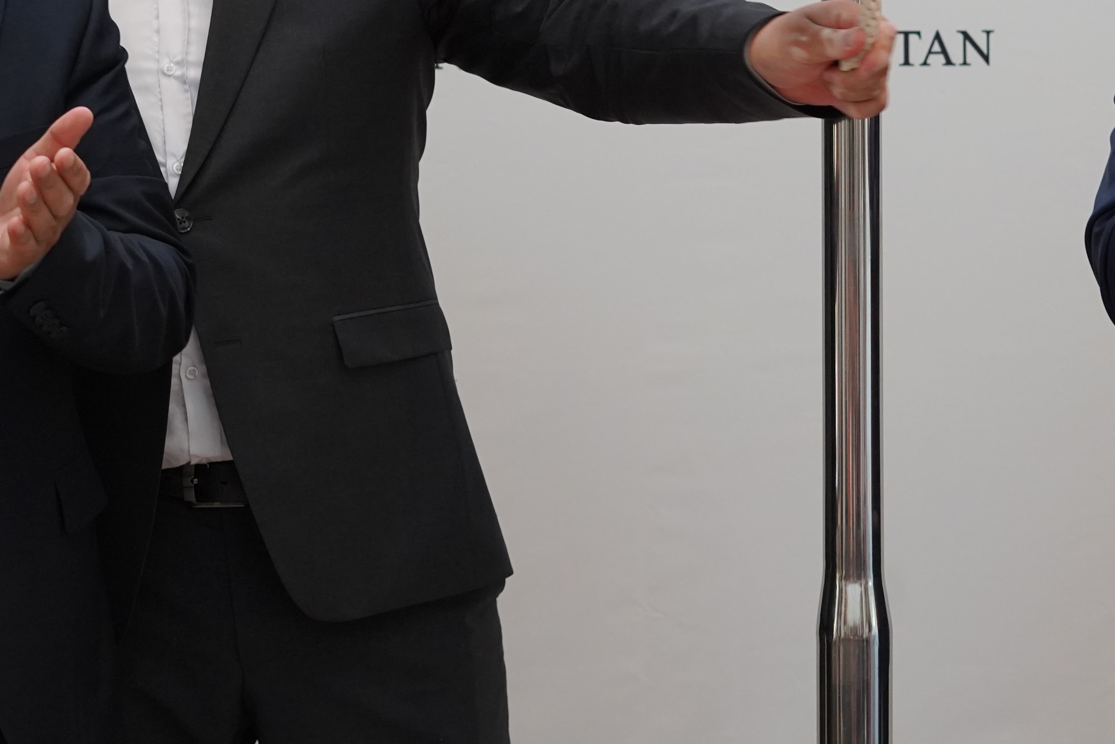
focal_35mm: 113
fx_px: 3500
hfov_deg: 18.1
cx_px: 650
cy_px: -50
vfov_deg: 12.0
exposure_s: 1/160
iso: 2500
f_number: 4
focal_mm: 50
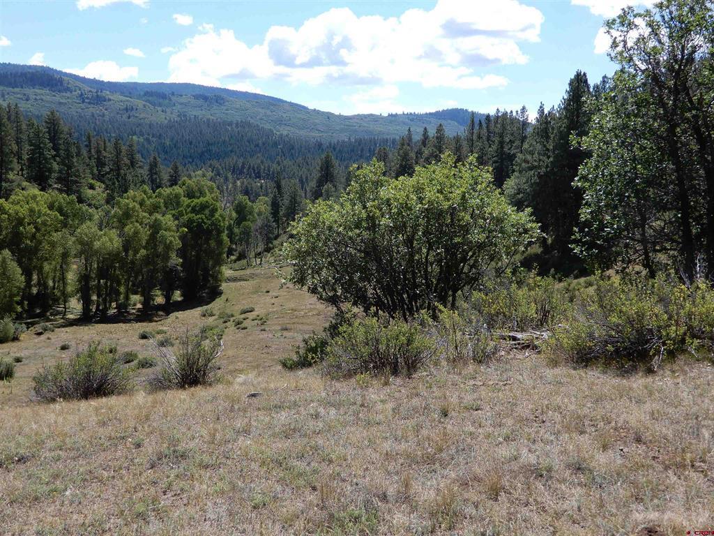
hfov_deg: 49.0
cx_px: 357
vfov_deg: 37.7
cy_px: 268
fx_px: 784
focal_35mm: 38
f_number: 4
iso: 80
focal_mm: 6.8
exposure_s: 1/640
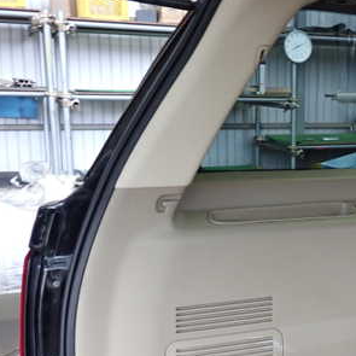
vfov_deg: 31.5
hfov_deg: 30.3
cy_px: 218
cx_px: 316
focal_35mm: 54
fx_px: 628
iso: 400
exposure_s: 1/30
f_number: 2.3
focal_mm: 5.4
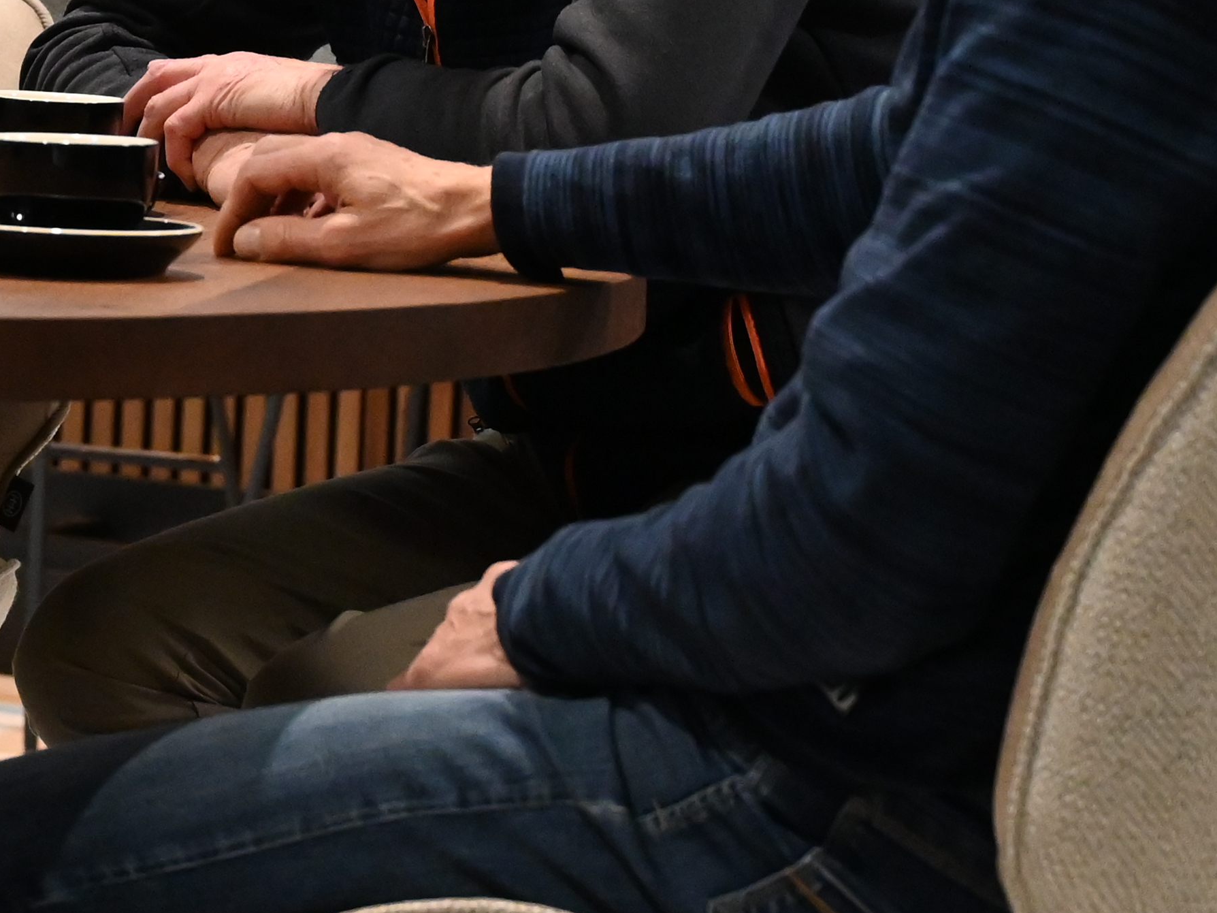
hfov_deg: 12.4
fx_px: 5485
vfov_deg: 9.4
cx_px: -165
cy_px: 4
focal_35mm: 156
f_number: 4
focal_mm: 48
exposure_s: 1/400
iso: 6400
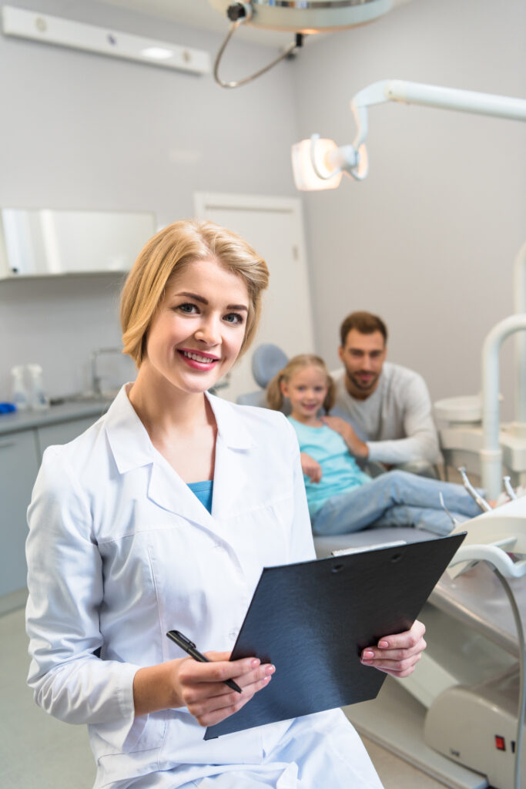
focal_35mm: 36
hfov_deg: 36.9
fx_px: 789
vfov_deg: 53.1
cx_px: 263
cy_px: 394
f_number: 3.5
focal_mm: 36
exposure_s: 1/200
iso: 320
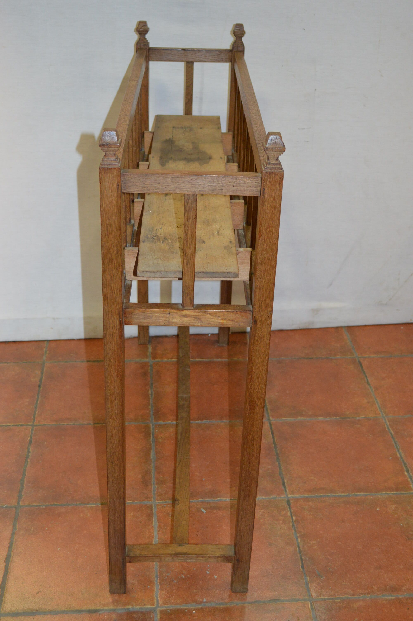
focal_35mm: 48
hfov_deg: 28.0
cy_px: 310
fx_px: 827
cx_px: 206
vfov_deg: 41.1
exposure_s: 1/60
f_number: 4.8
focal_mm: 32
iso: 1100
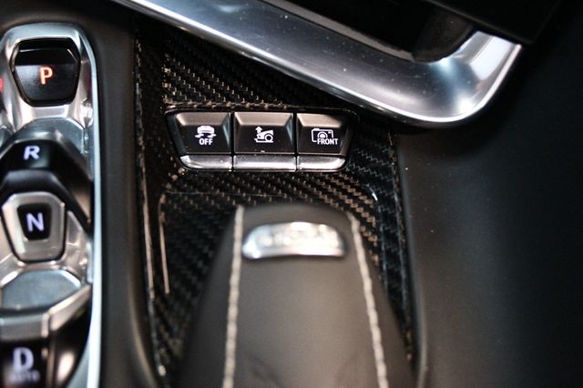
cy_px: 194
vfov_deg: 28.0
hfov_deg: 41.1
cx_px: 292
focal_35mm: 48
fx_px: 777
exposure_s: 1/60
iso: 4500
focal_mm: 32
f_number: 4.8
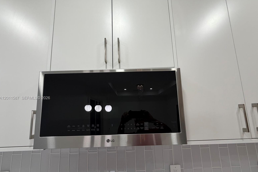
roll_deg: +2.4
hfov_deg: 100.4
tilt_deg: +8.7
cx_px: 131
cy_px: 98
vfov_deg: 76.9
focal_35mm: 15
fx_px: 107
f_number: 2.2
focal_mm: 2.22
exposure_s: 1/120
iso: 200
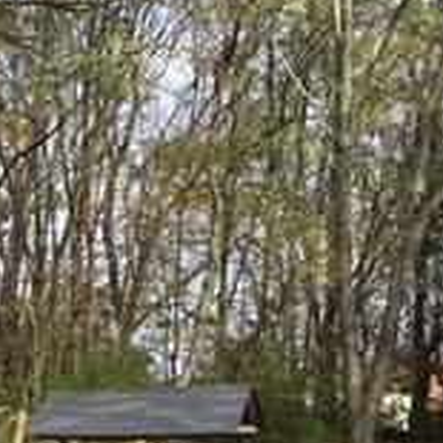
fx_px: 1535
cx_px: -426
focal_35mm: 106
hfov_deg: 14.0
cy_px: 466
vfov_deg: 16.0
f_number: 2.2
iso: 25
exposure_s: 1/725
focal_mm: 4.15
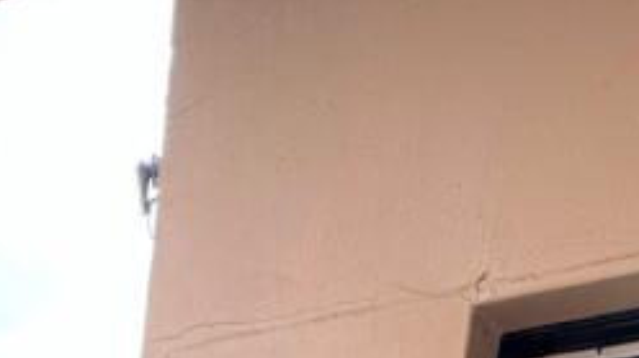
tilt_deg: -17.2
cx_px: -178
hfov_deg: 28.0
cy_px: 981
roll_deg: -0.6
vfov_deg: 12.3
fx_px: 1067
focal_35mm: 63
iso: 40
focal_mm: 2.22
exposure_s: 1/118
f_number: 2.2
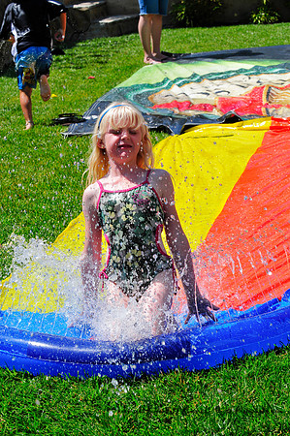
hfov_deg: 13.0
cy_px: 218
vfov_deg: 19.5
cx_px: 145
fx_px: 1272
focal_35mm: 105
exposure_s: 1/640
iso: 400
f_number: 10
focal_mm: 70
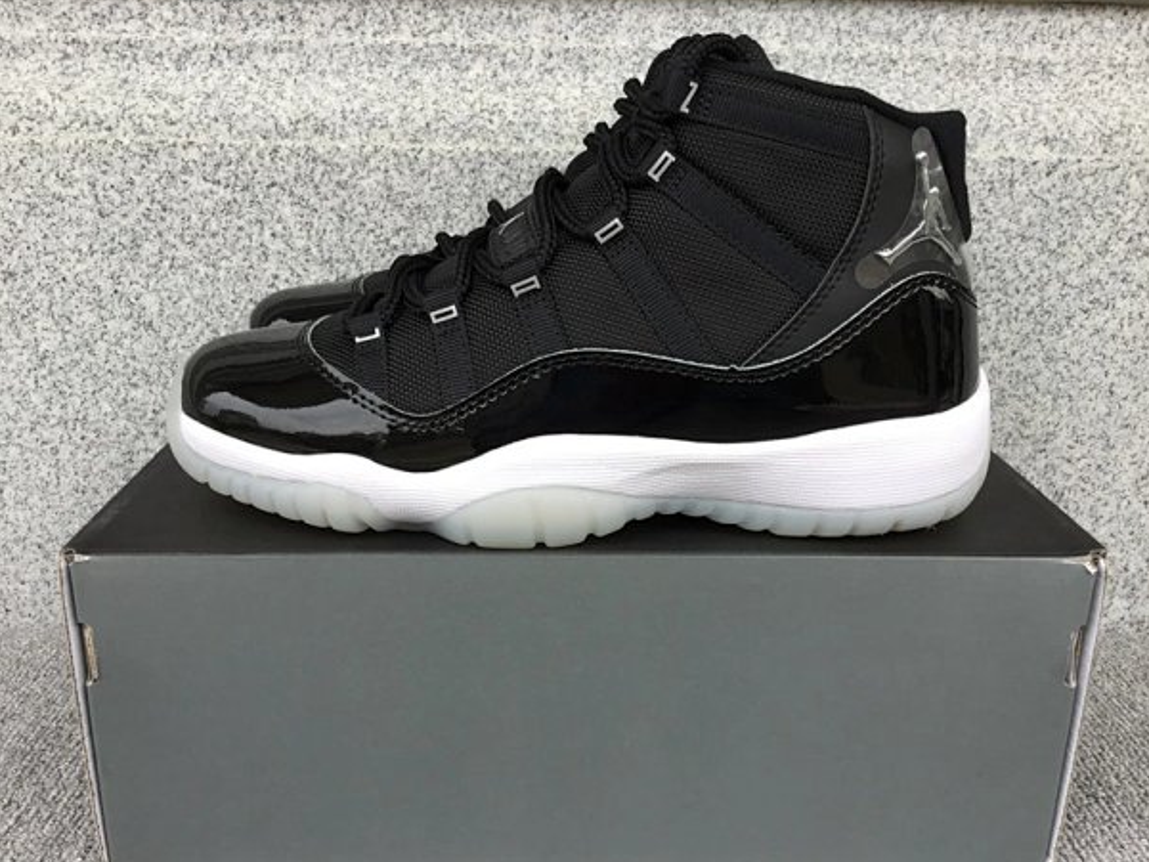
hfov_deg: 55.3
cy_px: 442
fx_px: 1096
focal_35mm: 33
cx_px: 577
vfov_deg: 43.0
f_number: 2.4
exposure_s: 1/100
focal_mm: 3.3
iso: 32
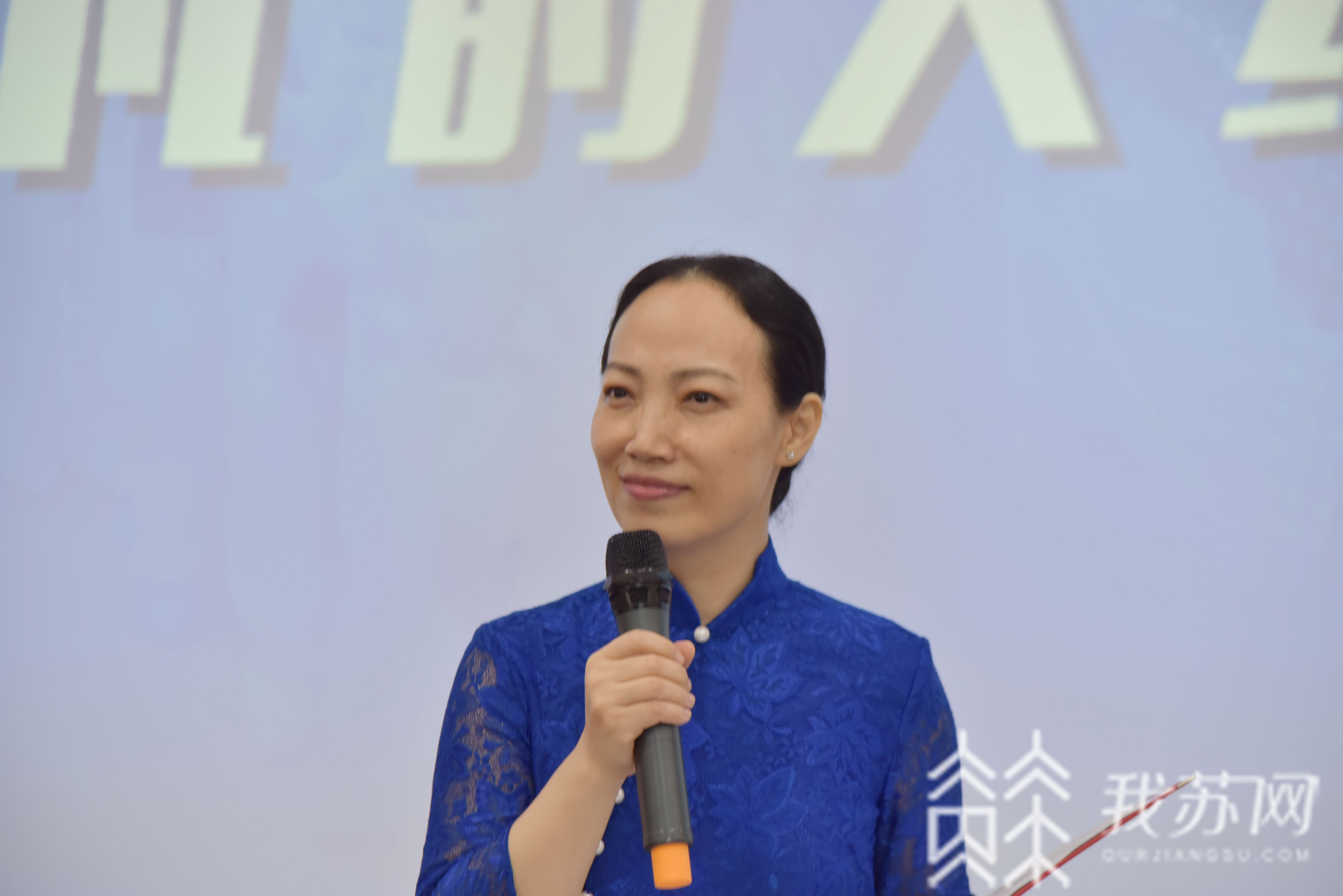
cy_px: 448
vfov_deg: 11.4
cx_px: 672
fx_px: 4478
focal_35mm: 120
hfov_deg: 17.1
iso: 1250
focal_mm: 120
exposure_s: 1/60
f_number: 4
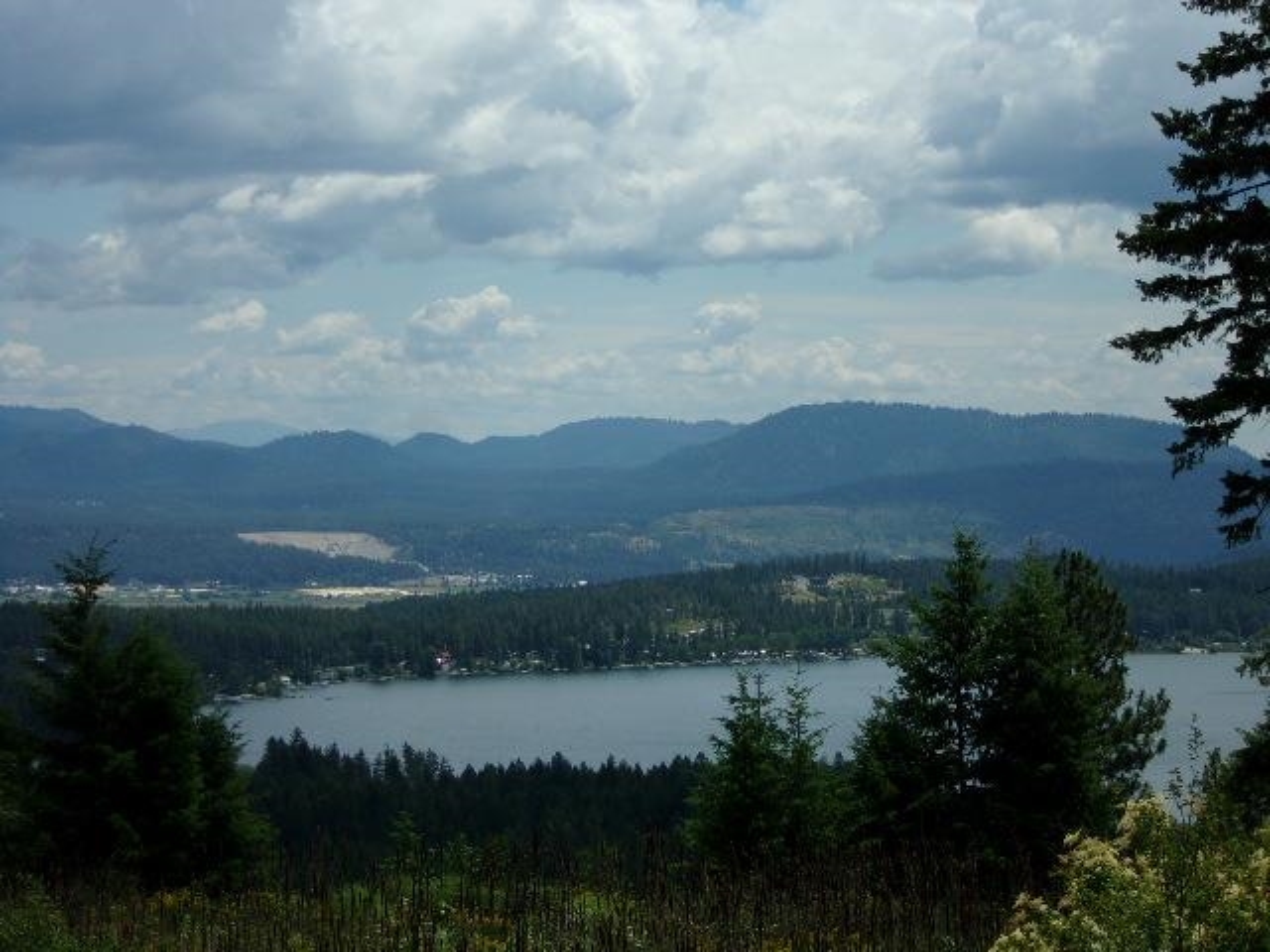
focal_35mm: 108
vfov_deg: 13.7
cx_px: 635
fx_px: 3962
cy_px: 476
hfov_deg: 18.2
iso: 80
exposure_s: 1/600
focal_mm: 19.6
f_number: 6.6
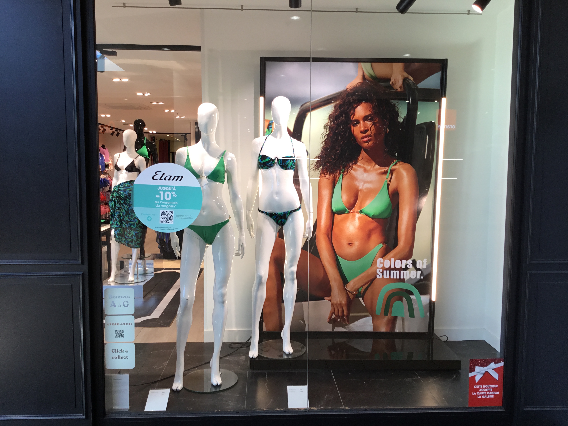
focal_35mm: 31
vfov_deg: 45.4
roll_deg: +0.9
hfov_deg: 58.4
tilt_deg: -5.0
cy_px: 213
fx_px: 509
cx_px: 284
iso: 32
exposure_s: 1/50
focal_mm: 3.3
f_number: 2.4
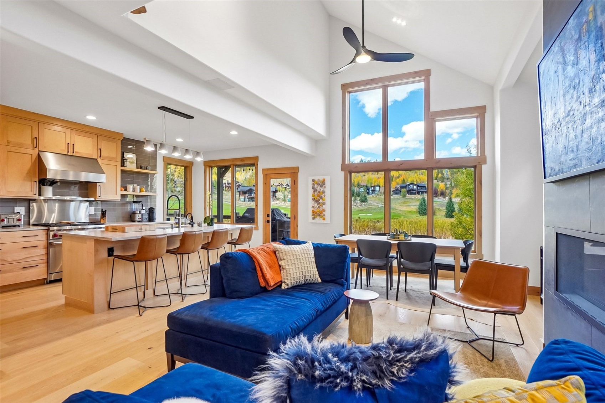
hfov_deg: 100.4
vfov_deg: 77.3
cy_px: 202
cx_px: 302
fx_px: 252
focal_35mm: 15
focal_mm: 10
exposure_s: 1/25
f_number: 8
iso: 400
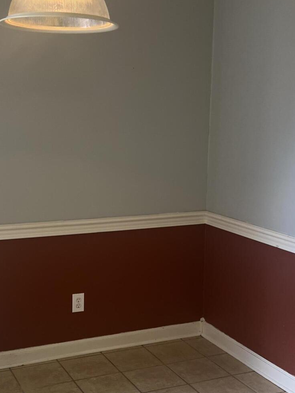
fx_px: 602
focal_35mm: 53
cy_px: 266
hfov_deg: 27.5
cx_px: 131
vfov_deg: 35.8
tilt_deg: -13.8
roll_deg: -1.2
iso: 125
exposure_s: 1/120
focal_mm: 5.7
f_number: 1.5
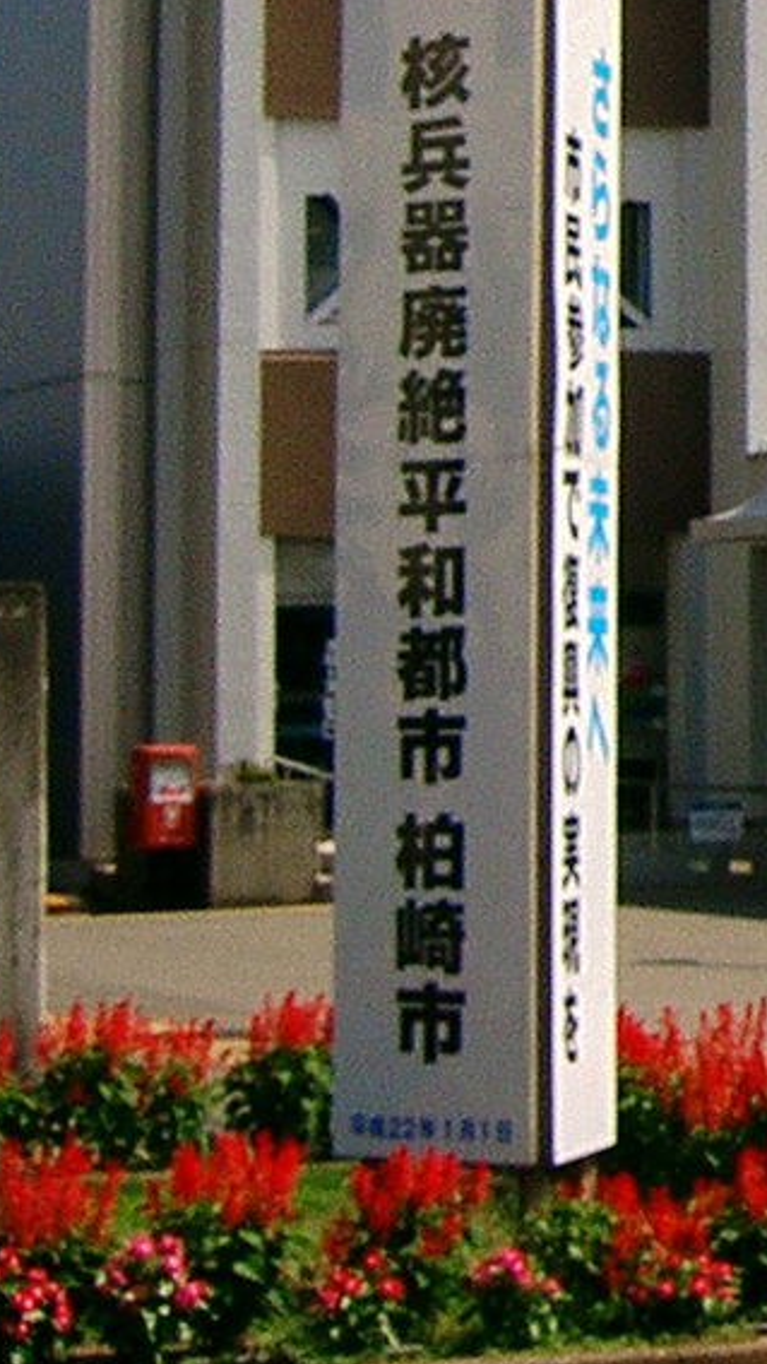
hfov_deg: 7.9
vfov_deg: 14.4
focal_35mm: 144
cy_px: -291
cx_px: 1734
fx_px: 5206
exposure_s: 1/1000
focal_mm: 8
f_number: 4.8
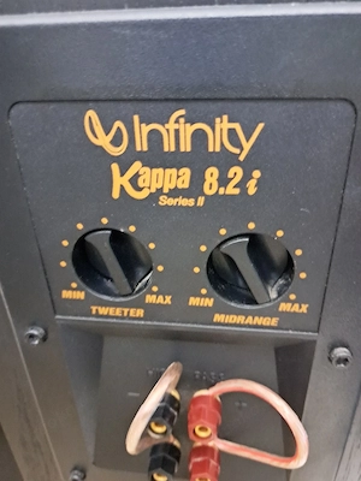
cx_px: 180
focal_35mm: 24
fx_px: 334
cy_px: 240
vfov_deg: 71.6
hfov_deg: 56.8
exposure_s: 1/4
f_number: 1.8
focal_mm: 5.23
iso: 1600
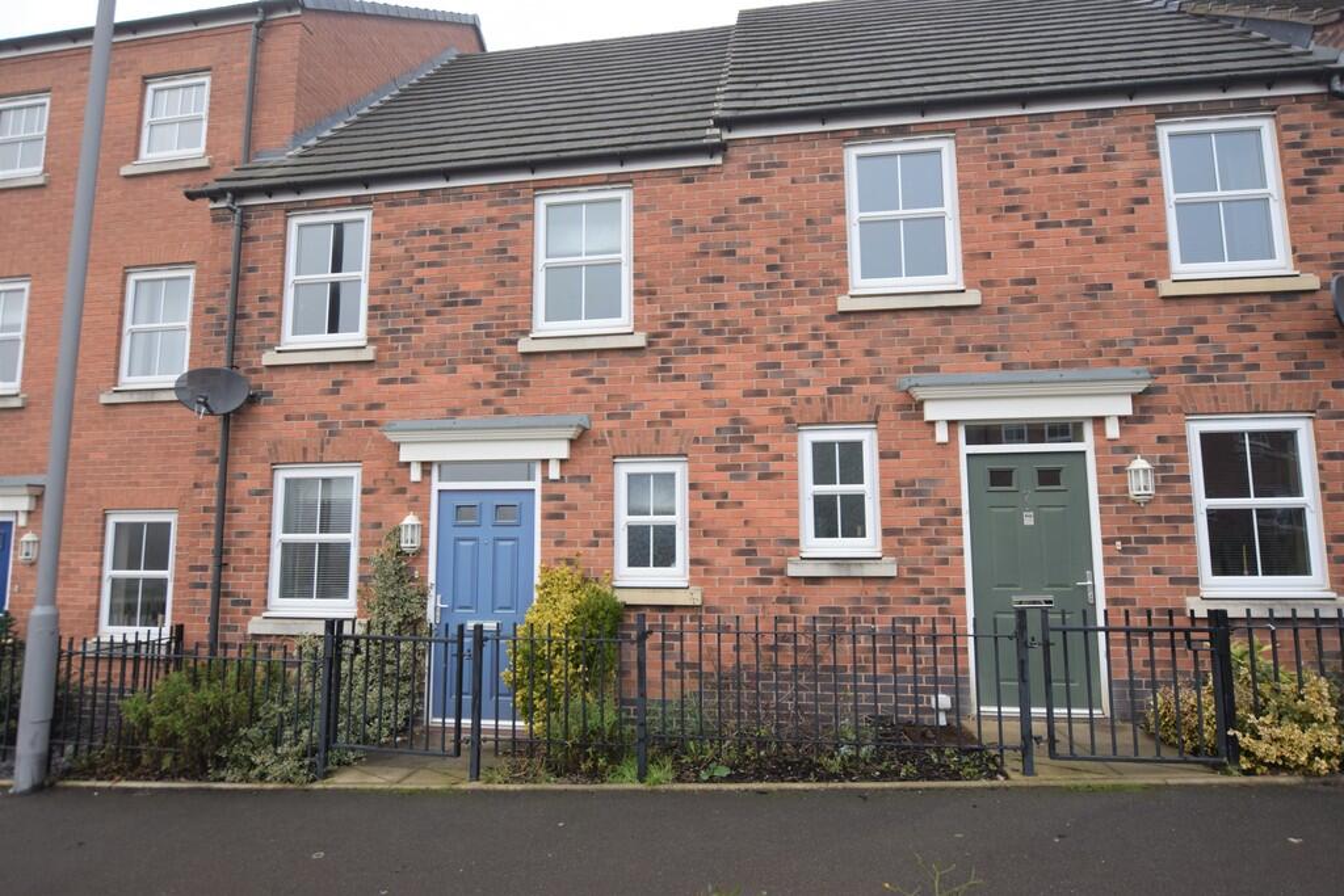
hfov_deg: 85.4
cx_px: 672
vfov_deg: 63.2
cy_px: 448
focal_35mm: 20
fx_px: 728
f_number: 4.5
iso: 400
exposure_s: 1/80
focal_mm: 13
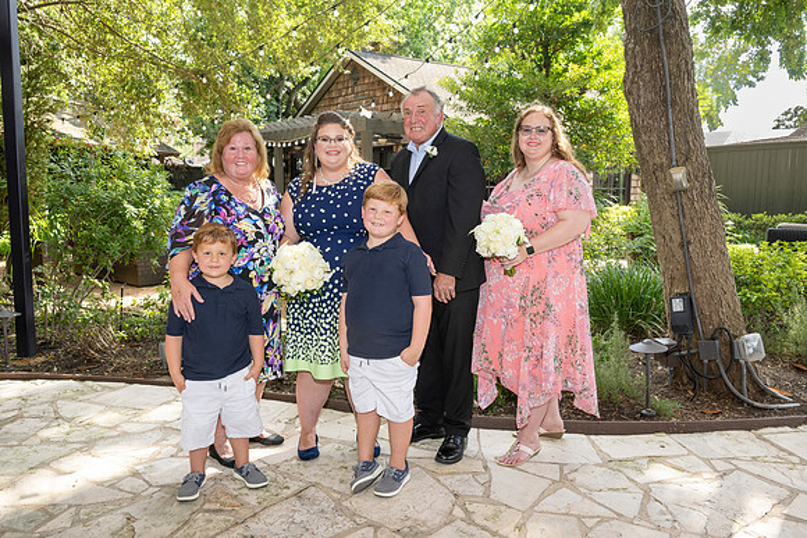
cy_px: 269
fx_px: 650
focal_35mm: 29
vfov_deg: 45.0
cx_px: 404
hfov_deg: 63.6
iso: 400
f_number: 6.3
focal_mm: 29
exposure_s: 1/160
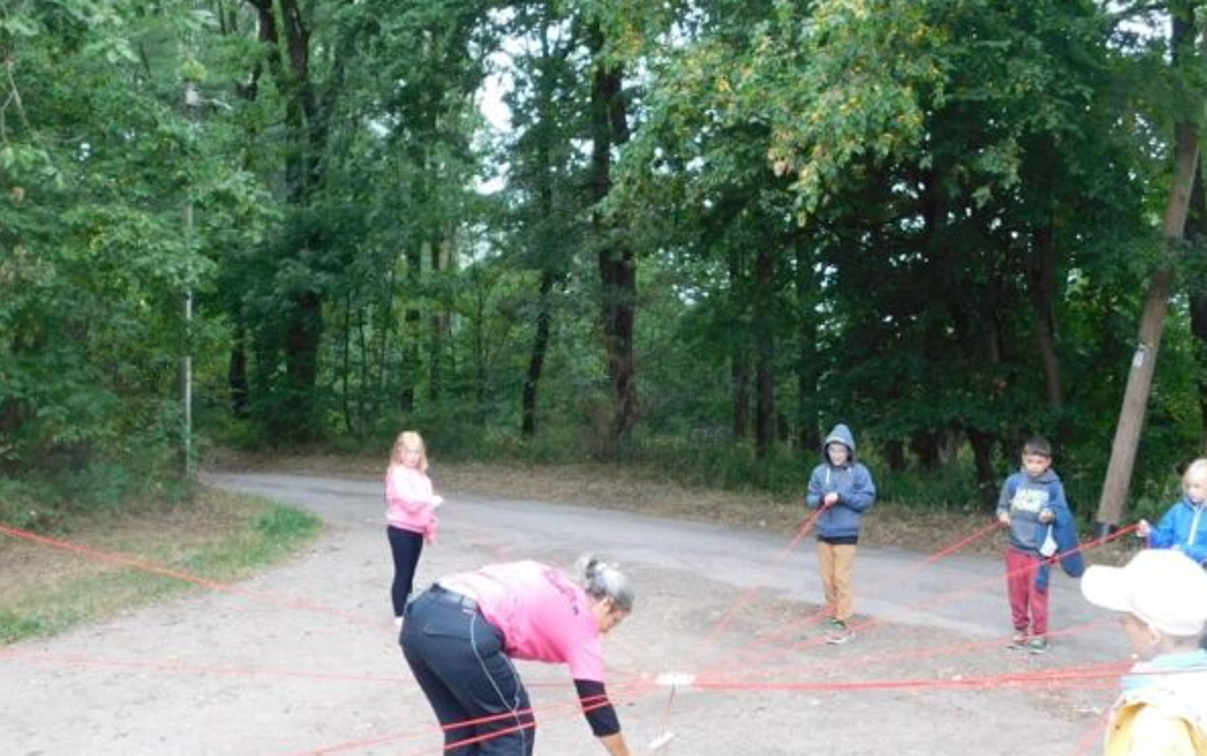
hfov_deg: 47.1
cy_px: 415
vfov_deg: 30.6
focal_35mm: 42
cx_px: 671
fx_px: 1382
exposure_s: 1/50
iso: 125
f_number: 3
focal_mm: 4
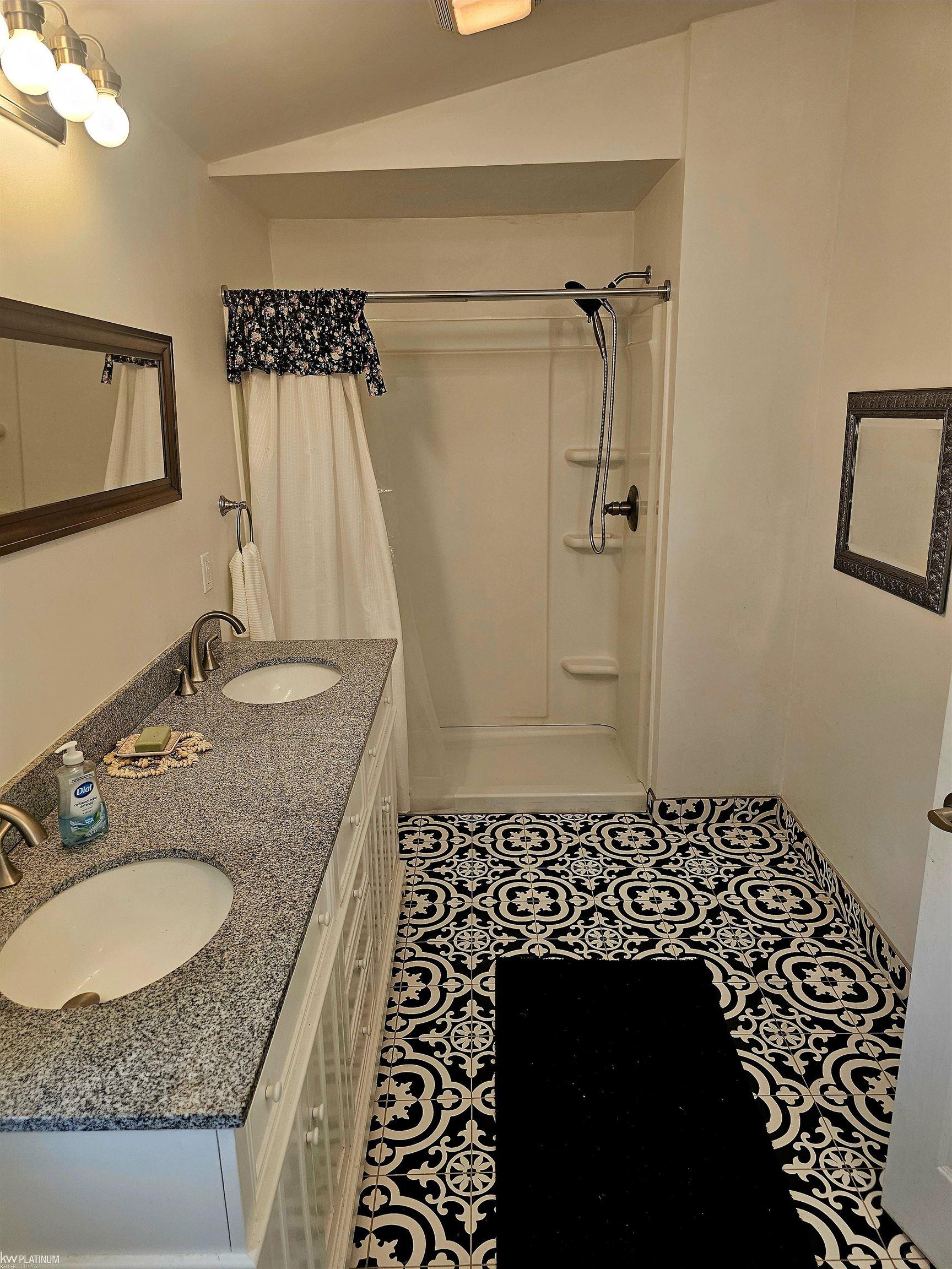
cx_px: 476
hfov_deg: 58.9
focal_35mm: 23
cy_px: 634
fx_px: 843
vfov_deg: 73.9
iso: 200
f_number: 1.7
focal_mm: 6.3
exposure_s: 1/120
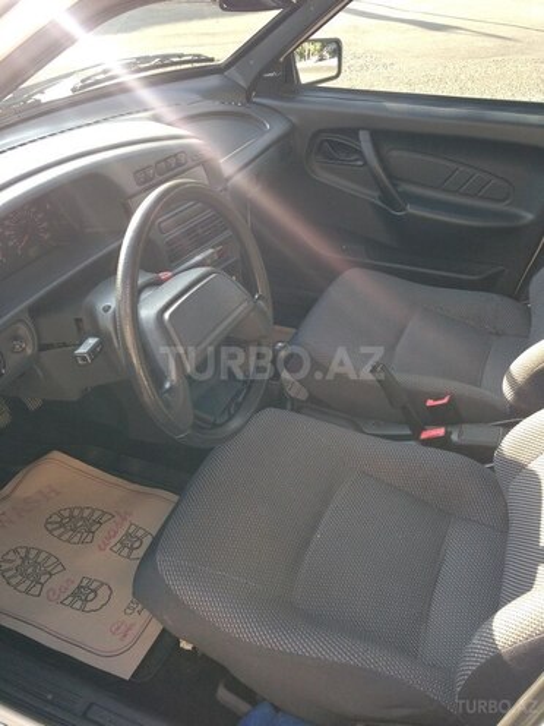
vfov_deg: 55.4
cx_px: 272
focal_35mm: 33
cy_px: 363
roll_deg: -1.6
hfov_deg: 42.9
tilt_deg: -33.4
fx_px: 691
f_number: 2.4
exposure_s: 1/120
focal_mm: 4.12
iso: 50
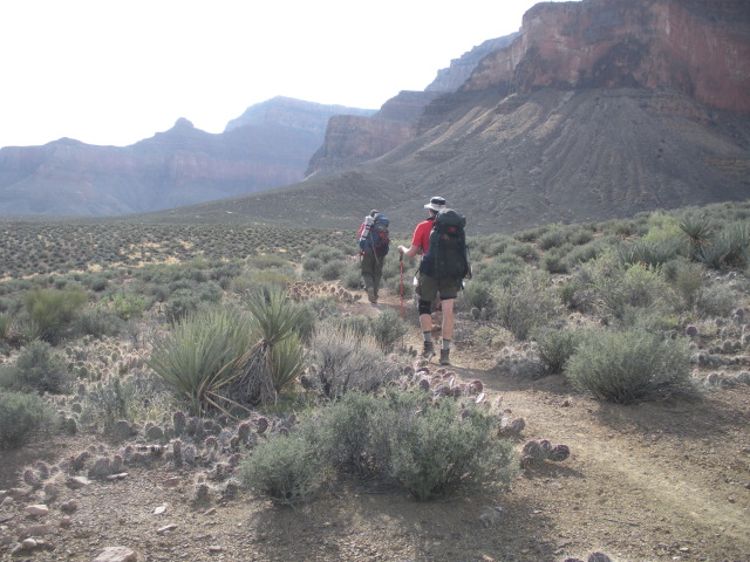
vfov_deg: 39.7
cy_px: 281
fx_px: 780
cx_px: 375
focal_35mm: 36
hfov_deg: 51.4
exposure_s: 1/335
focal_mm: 6.3
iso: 64
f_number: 3.5
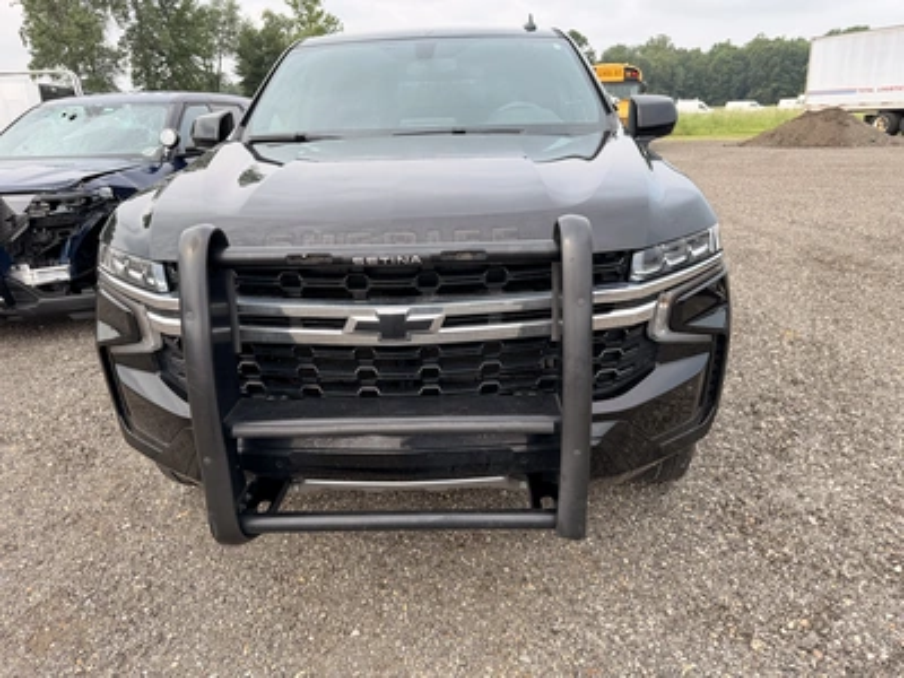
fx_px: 627
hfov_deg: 71.6
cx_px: 452
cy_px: 339
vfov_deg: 56.8
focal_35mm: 24
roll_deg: +2.9
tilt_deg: -15.0
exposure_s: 1/943
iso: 80
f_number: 1.78
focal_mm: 6.76
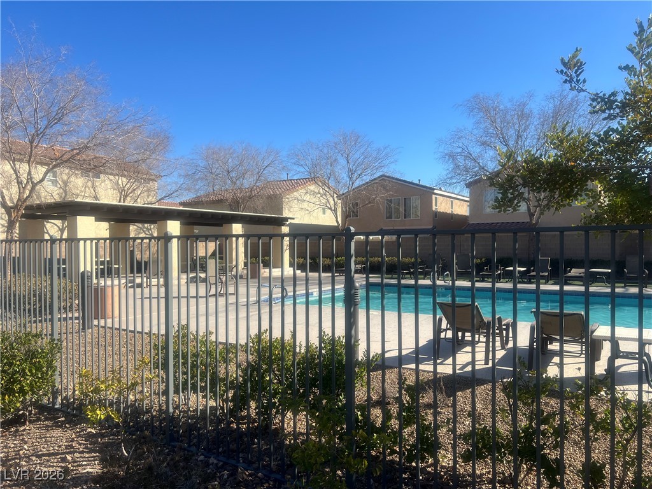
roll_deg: -0.1
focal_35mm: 26
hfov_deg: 67.3
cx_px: 326
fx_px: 490
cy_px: 244
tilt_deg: +0.2
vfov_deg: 53.1
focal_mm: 5.7
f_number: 1.5
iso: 50
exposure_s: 1/3460
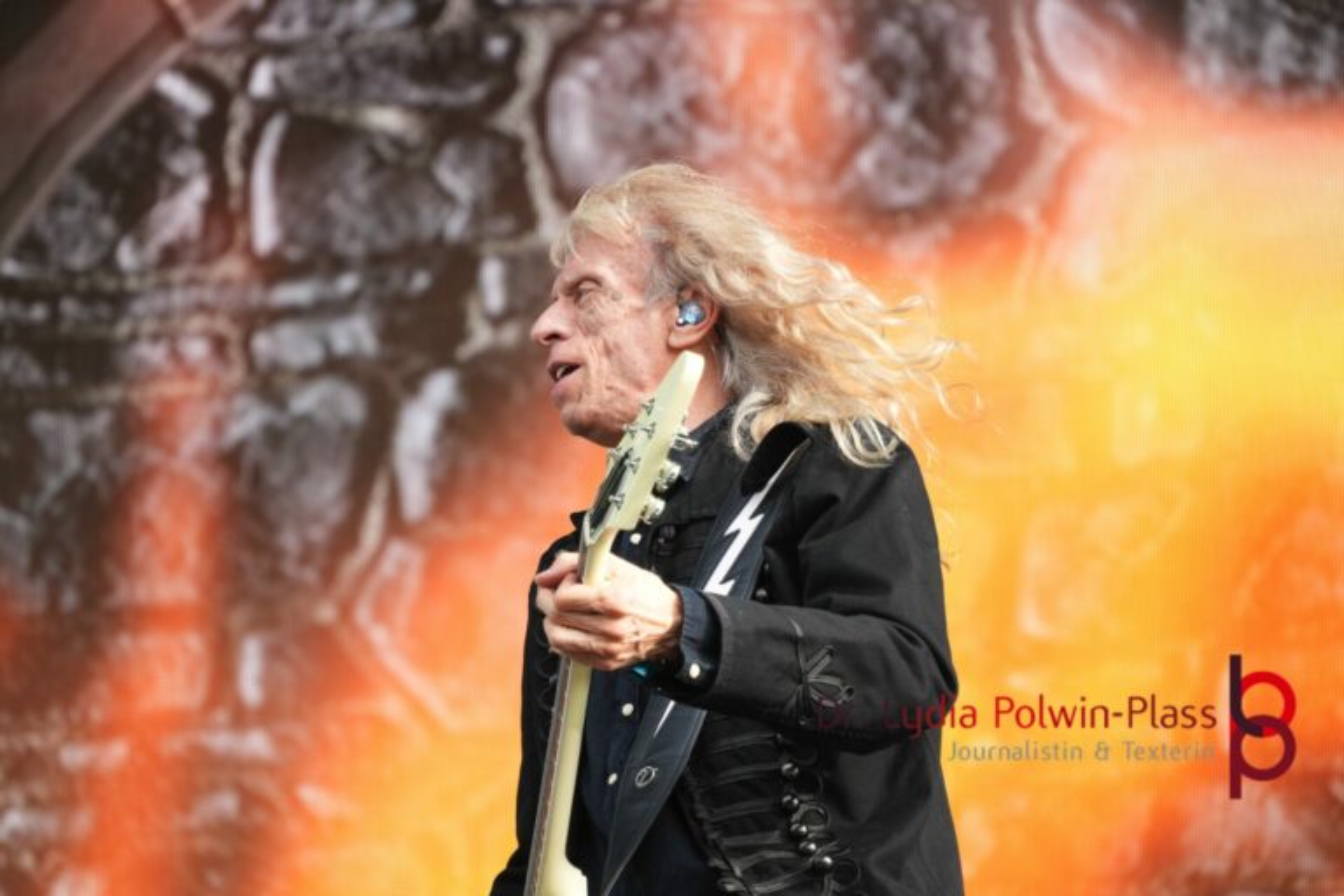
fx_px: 7727
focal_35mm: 207
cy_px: 448
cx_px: 672
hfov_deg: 9.9
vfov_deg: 6.6
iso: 320
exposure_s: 1/250
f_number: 5.6
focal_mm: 138
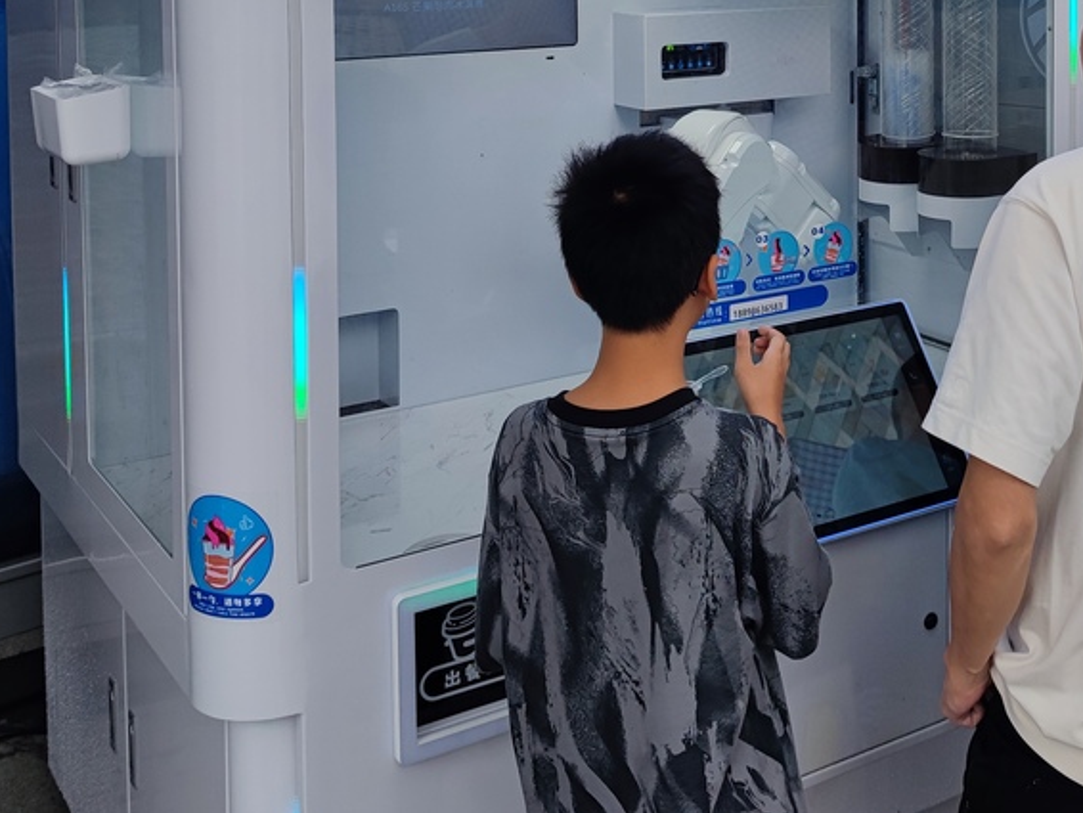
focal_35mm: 53
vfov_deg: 26.0
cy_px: -15
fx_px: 1659
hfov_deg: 34.8
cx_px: 897
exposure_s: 1/721
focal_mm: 6.78
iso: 50
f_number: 1.85
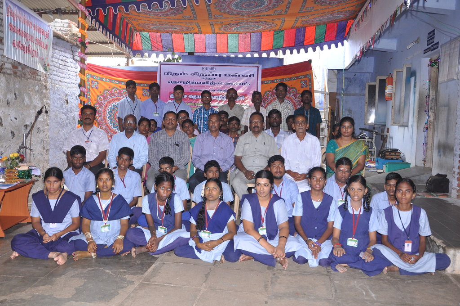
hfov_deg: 53.2
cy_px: 153
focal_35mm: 36
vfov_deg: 36.8
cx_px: 230
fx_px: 459
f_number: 5.6
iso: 640
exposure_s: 1/125
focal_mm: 24
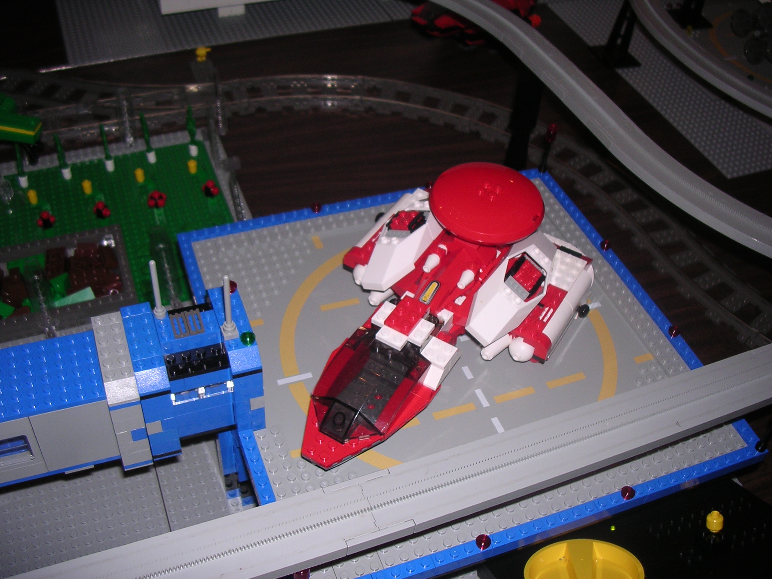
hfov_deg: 49.0
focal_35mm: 38
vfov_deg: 37.7
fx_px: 847
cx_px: 386
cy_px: 290
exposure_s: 1/60.1
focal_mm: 5.8
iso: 100
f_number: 2.8
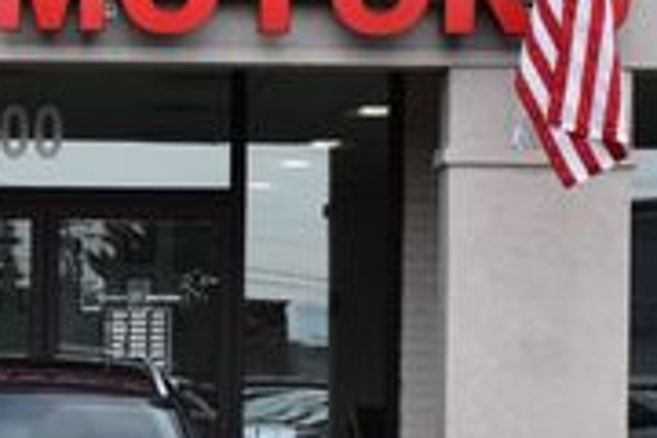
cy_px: 489
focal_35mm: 160
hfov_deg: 12.7
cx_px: -22
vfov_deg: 8.5
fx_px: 2920
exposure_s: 1/500
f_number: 11
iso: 400
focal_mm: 30
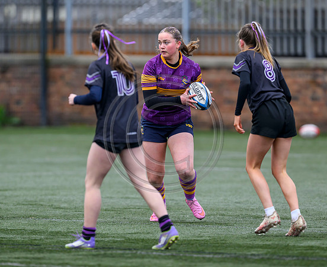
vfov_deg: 2.8
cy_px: 141
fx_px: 5409
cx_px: 182
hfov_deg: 3.5
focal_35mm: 555
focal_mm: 400
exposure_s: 1/2000
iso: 640
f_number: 3.5
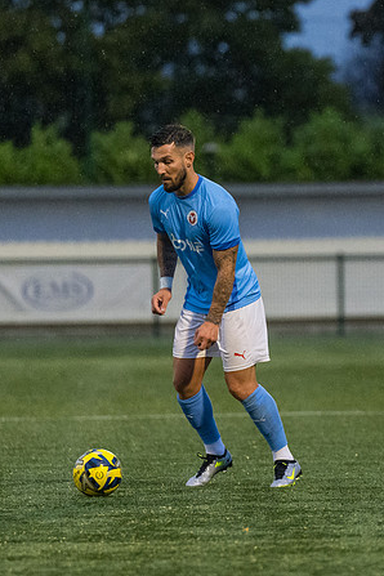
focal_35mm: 505
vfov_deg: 4.1
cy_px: 302
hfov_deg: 2.7
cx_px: 399
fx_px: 8079
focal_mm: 200
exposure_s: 1/1000
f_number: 2.8
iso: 4000
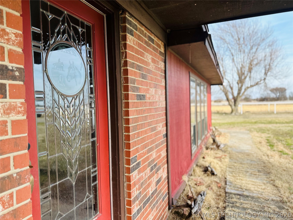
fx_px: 203
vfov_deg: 56.8
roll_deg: +0.7
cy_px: 110
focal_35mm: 24
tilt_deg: -2.0
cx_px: 146
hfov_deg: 71.6
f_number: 1.78
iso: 80
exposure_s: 1/422
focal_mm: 6.86
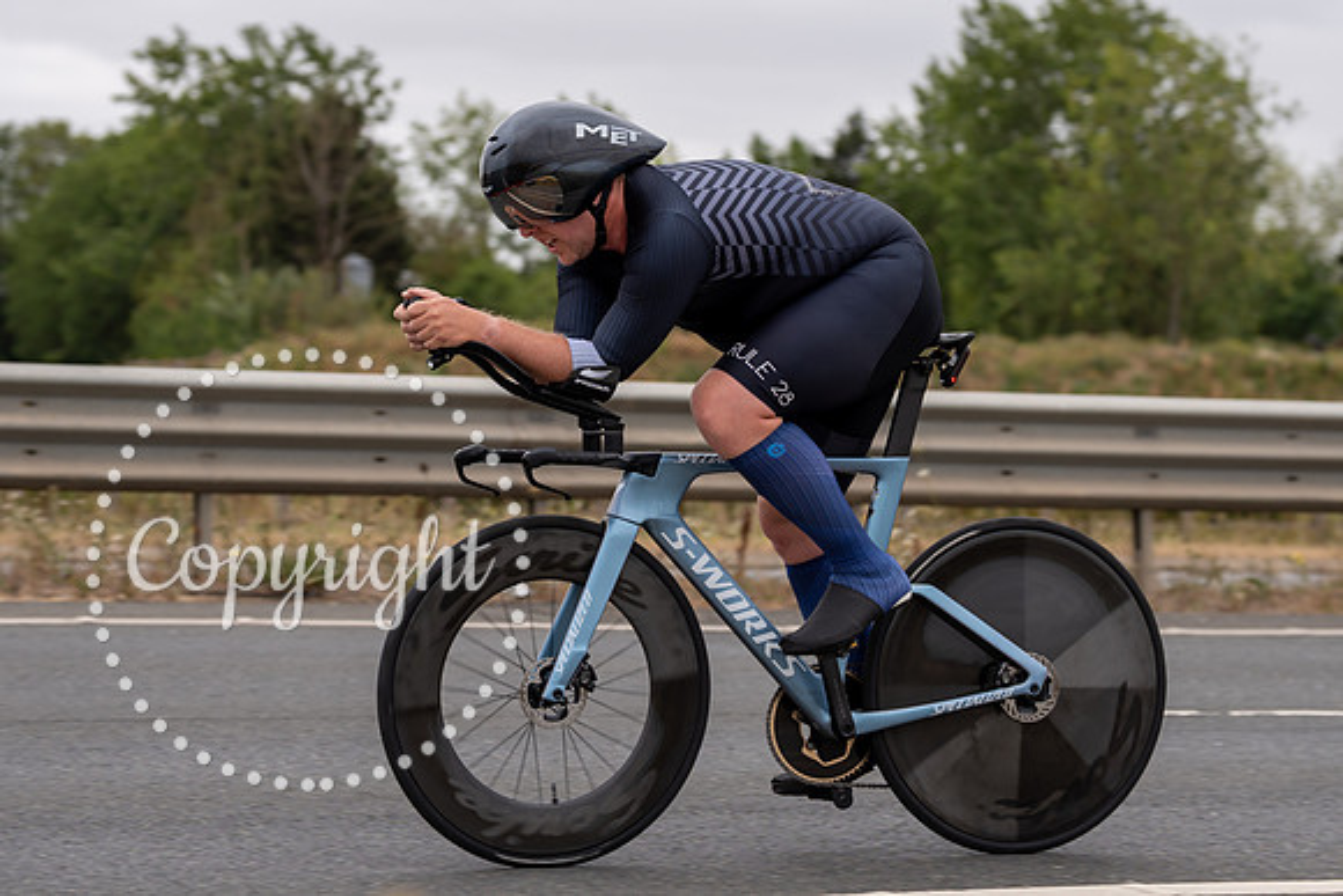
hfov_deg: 19.5
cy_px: 441
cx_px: 699
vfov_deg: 13.1
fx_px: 3906
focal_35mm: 105
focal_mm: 75
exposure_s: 1/800
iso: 100
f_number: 3.5
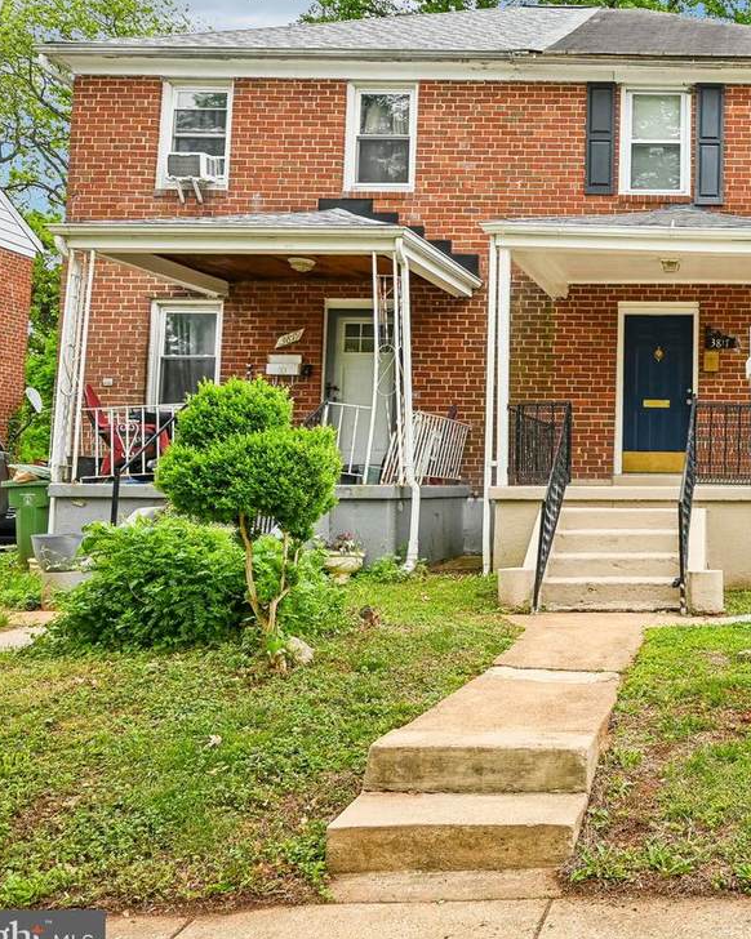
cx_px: 752
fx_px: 940
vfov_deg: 53.0
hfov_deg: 38.6
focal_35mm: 34
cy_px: 419
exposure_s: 1/50
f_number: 8
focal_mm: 20.5
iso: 100
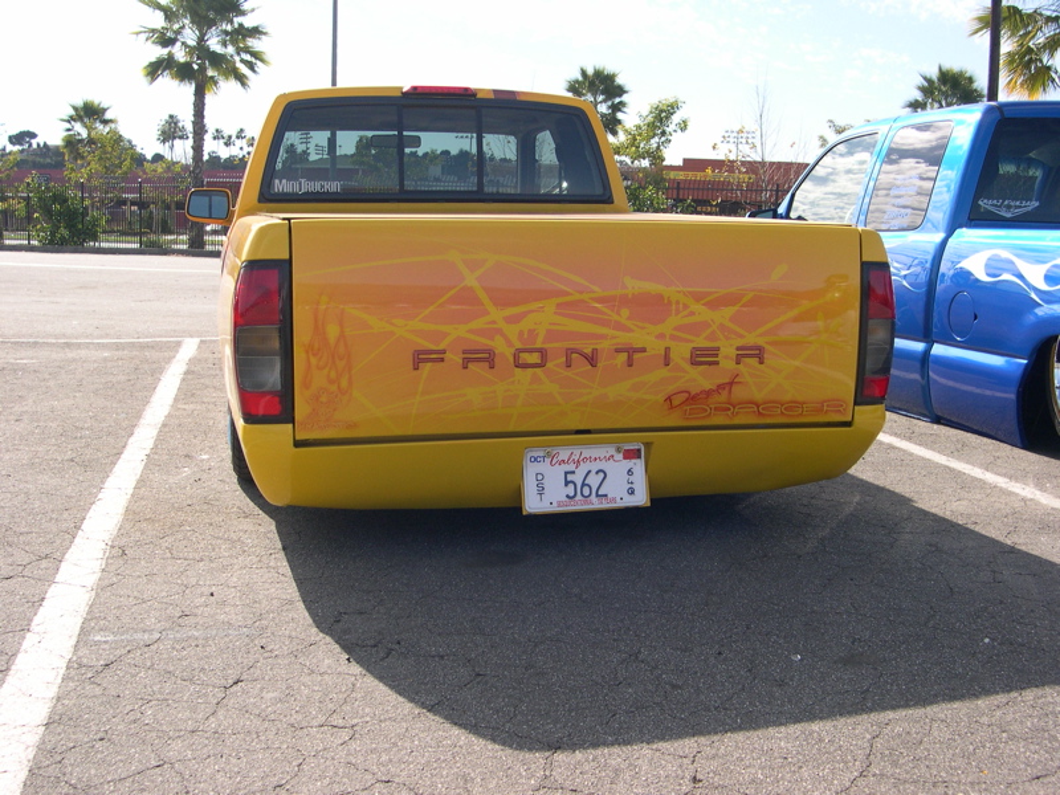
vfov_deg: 37.7
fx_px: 1164
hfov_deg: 49.0
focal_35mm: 38
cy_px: 398
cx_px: 530
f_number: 7.6
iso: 100
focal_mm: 8
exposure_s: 1/128
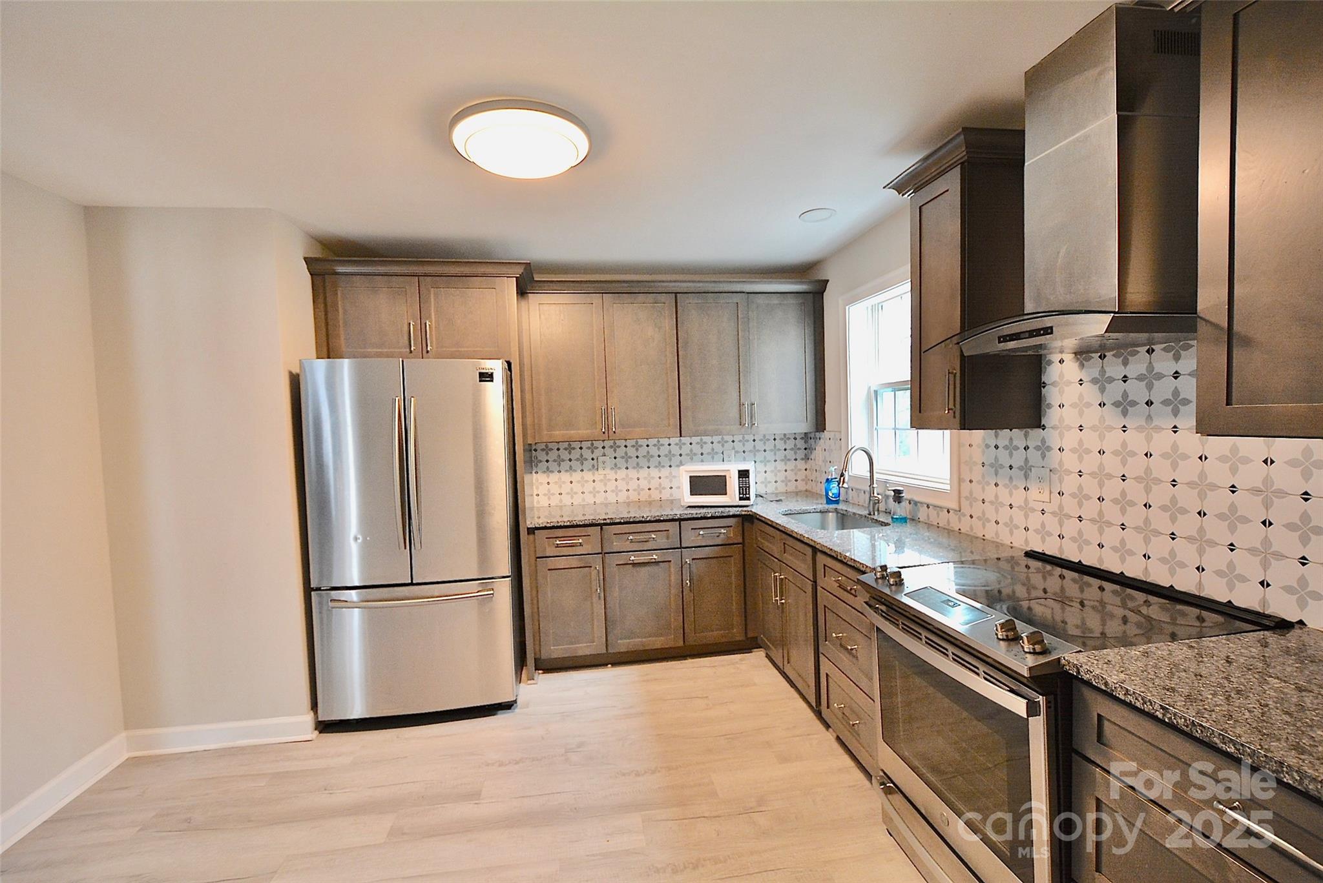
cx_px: 662
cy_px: 442
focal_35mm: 15
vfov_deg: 77.4
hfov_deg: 100.4
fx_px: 552
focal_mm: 10
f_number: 4
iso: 720
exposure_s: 1/60
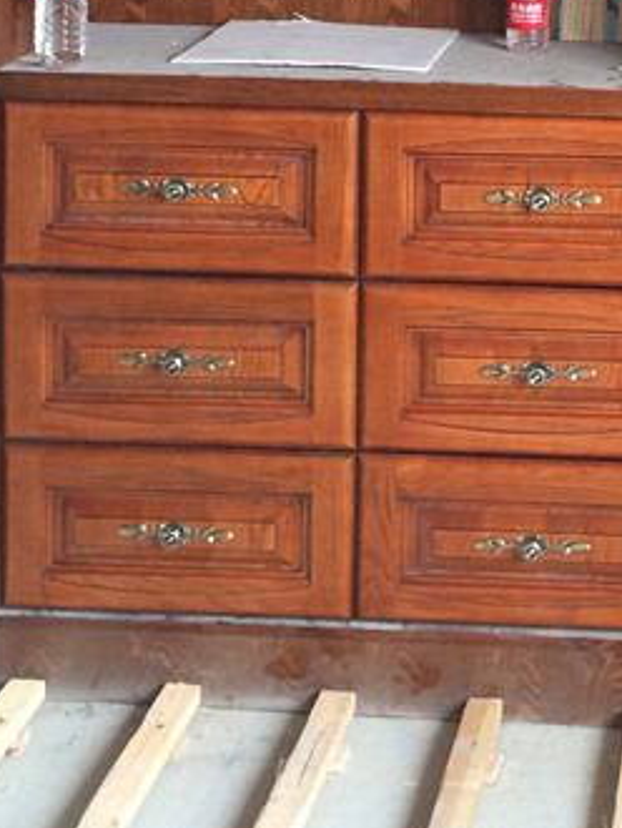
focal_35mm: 82
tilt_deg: -8.1
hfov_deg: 17.4
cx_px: 702
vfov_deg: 22.1
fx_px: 1962
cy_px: -152
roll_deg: +0.3
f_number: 2.2
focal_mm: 4.15
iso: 100
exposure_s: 1/30
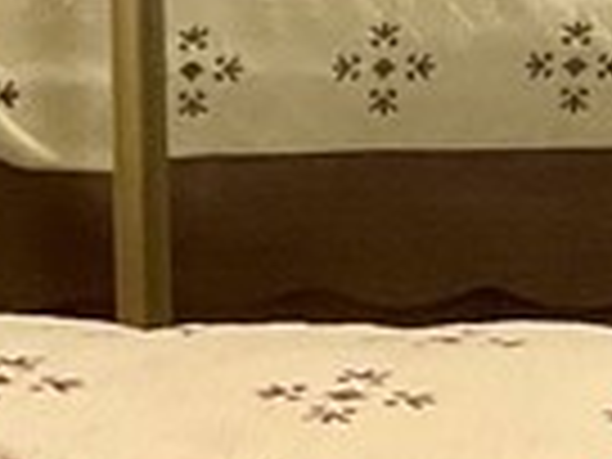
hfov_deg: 8.6
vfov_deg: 6.8
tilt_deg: -6.9
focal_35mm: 218
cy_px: -122
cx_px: 1228
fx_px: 3854
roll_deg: -0.1
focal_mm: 3
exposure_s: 1/60
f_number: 1.8
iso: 200
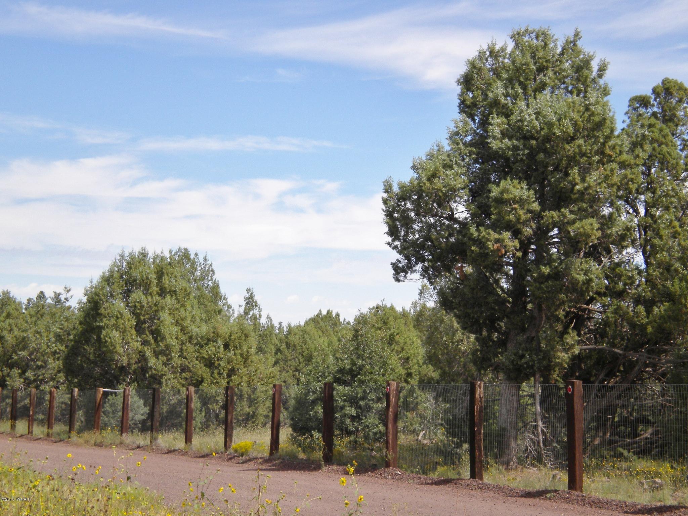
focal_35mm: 68
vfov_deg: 21.6
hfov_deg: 28.6
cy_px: 258
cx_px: 344
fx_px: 1352
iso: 80
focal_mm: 12.3
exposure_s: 1/348
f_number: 6.5
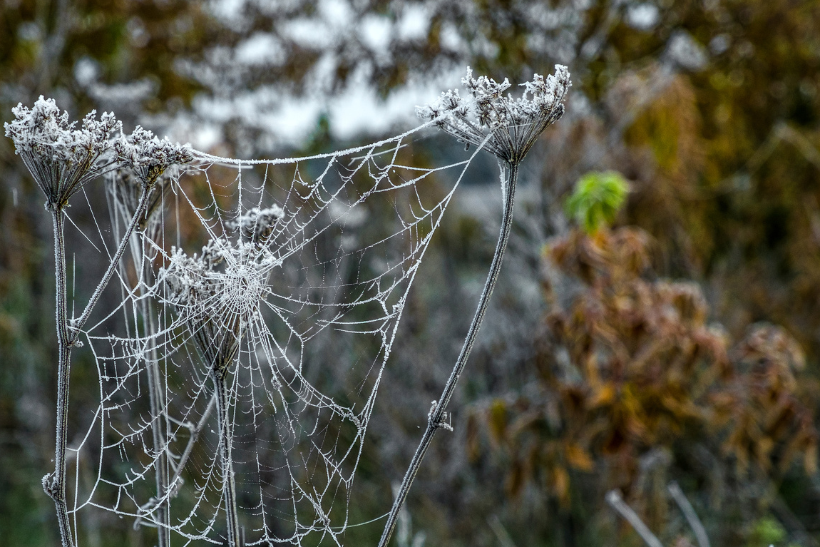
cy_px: 291
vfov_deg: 13.6
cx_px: 376
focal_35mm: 101
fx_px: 2301
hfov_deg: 20.2
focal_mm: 55
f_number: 8
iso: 200
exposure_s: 1/60
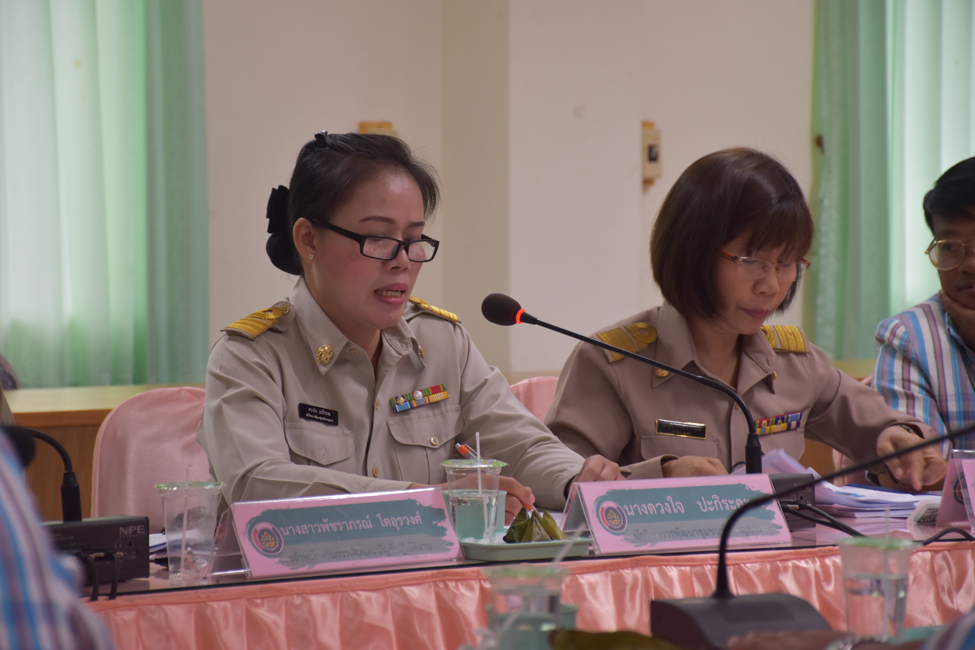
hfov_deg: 13.7
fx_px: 4062
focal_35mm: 150
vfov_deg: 9.1
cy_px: 325
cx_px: 488
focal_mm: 100
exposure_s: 1/60
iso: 720
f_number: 5.6
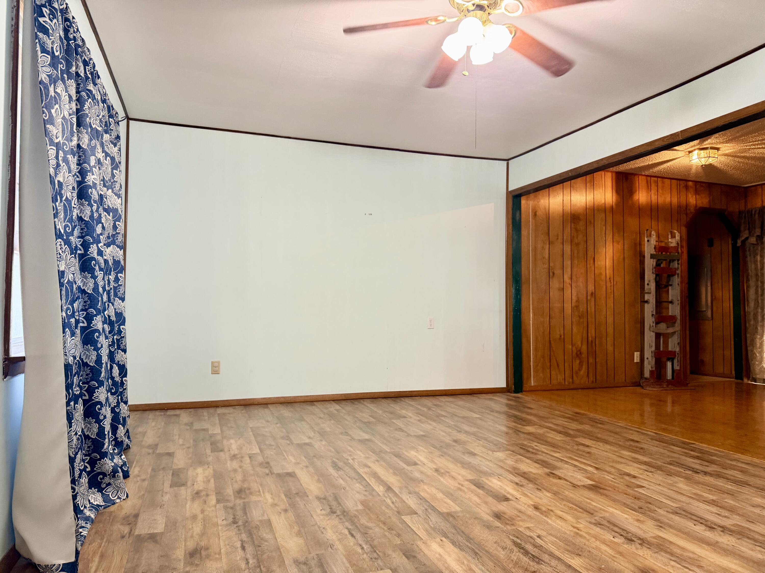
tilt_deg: +3.5
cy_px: 286
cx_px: 382
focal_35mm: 24
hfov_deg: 71.6
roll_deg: +0.2
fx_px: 530
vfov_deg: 56.8
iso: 320
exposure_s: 1/60
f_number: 1.78
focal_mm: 6.76
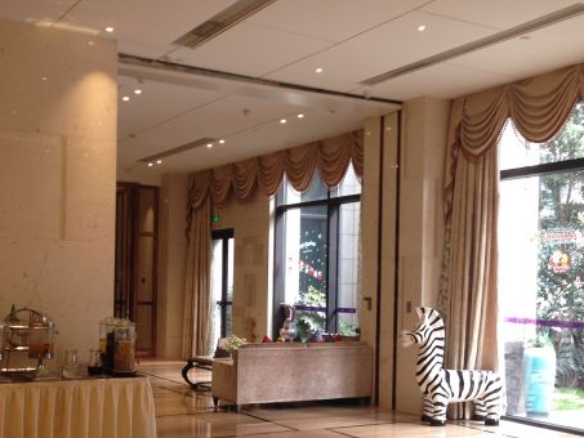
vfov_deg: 28.4
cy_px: 279
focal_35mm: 51
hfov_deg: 37.5
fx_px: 861
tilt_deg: -0.7
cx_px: 316
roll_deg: -1.1
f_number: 2.4
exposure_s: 1/20
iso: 50
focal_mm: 4.12
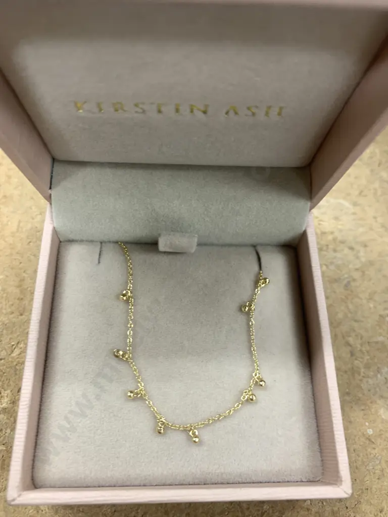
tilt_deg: -66.1
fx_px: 389
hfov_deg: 53.1
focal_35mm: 26
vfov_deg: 67.3
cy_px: 258
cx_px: 194
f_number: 1.8
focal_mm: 4.25
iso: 64
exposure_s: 1/50
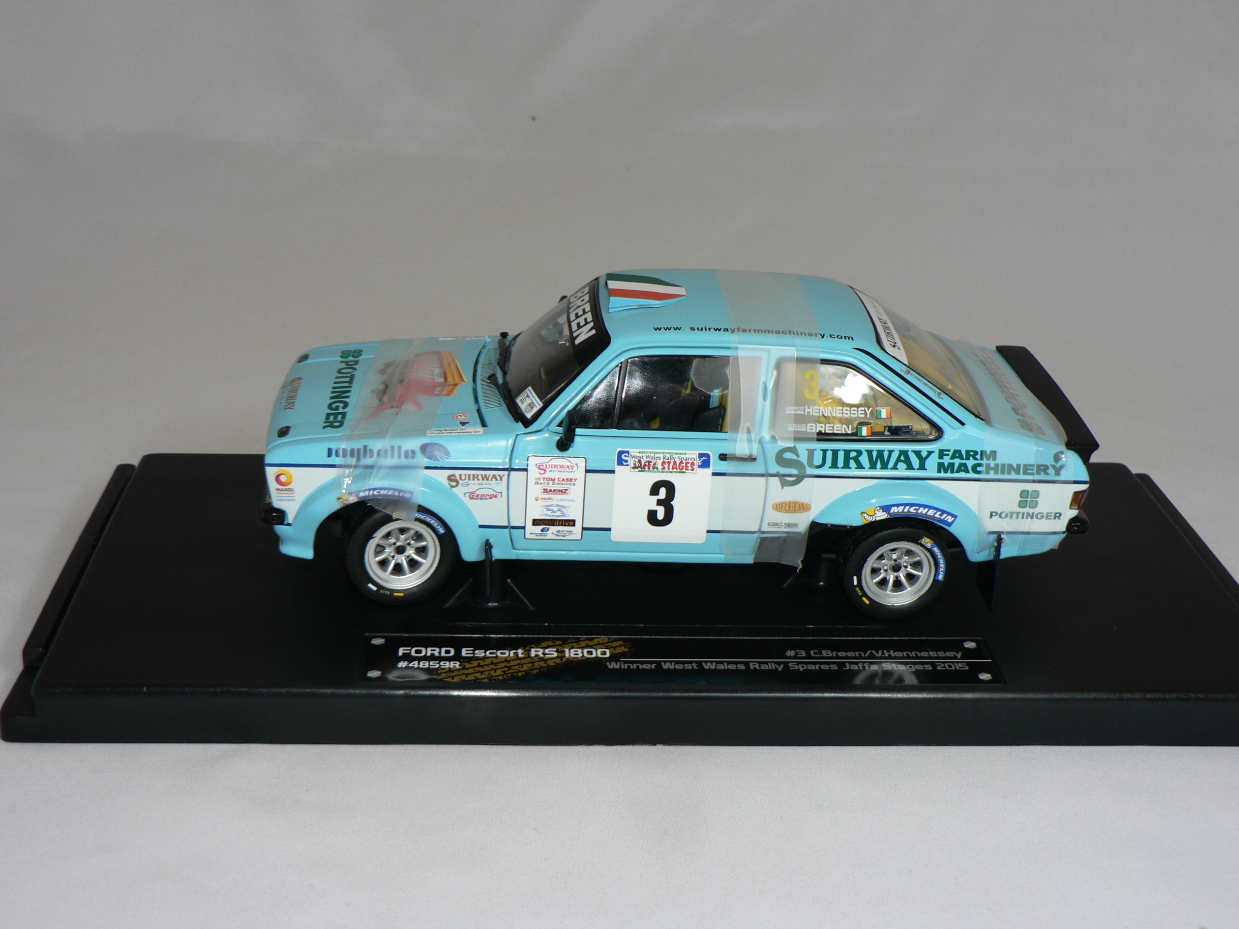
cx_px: 620
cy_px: 464
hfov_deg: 38.2
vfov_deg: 29.1
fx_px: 1790
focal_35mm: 50
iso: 80
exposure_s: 1/60
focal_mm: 8.3
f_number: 2.8
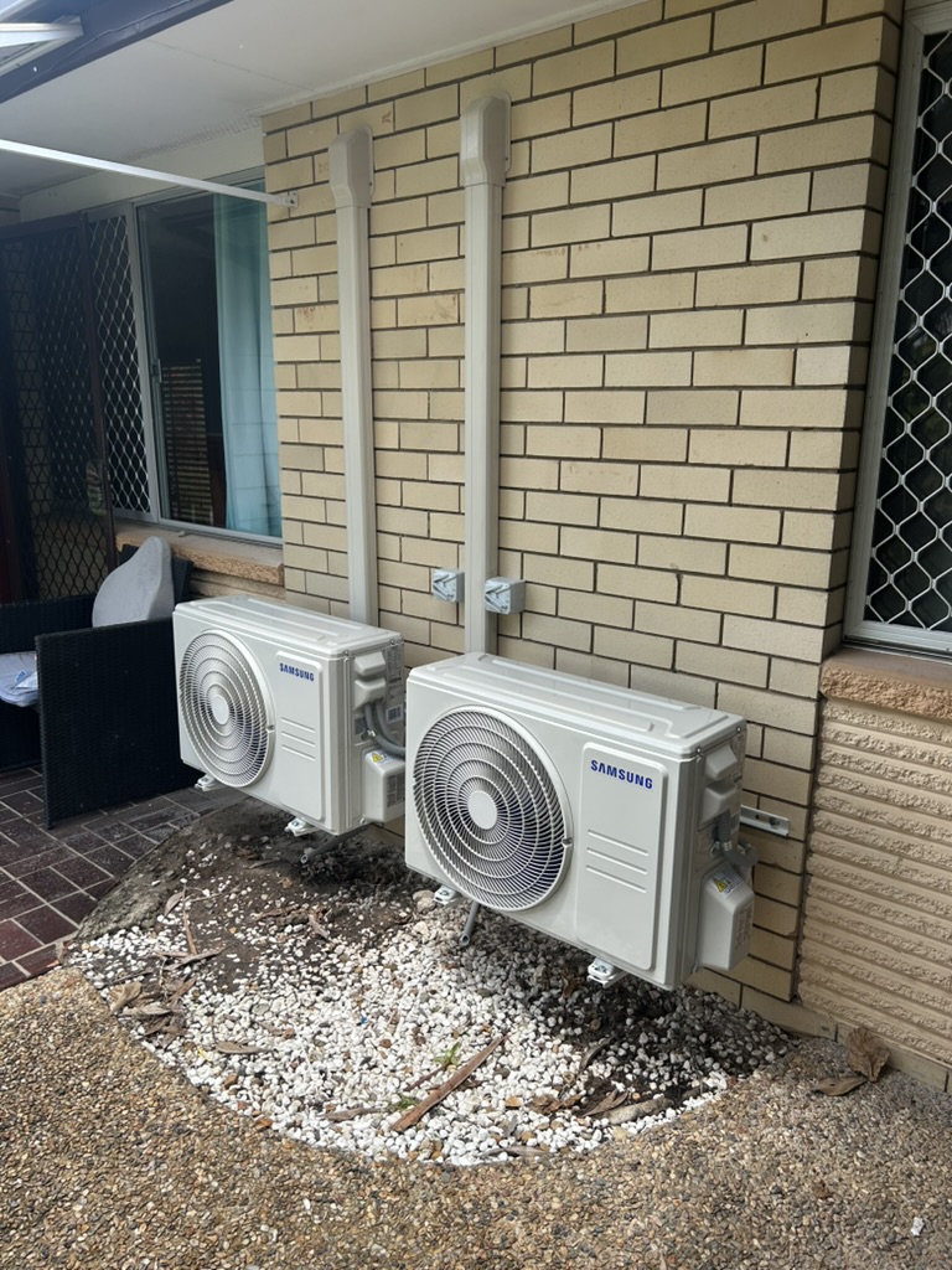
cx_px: 476
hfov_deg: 53.1
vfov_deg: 67.3
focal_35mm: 26
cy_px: 635
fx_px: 953
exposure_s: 1/1621
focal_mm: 5.7
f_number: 1.5
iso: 50
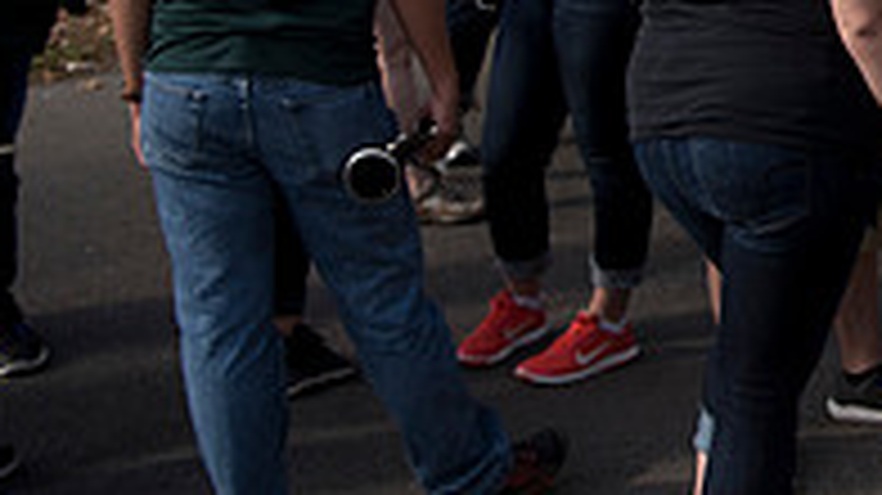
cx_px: 1246
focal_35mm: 93
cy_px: -209
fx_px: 2174
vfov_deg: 12.5
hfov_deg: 20.3
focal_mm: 30
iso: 250
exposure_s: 1/1000
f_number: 4.5
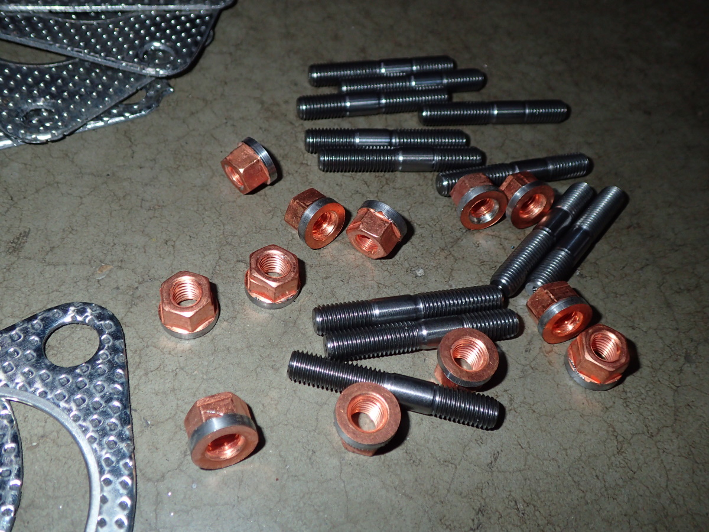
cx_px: 354
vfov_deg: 44.2
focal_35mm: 32
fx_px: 655
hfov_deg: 56.8
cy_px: 266
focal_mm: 5.87
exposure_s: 1/30
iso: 200
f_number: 7.1
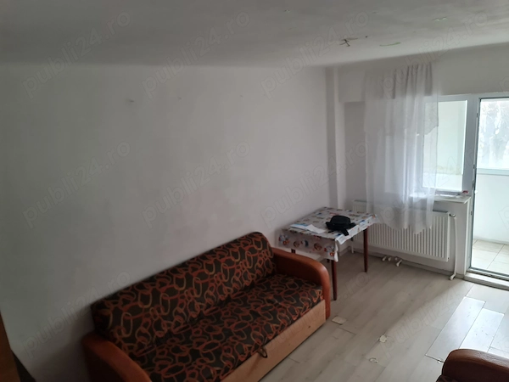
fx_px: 368
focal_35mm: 25
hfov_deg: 69.4
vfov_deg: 54.9
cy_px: 191
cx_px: 254
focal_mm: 7
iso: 400
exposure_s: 1/50
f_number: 1.8
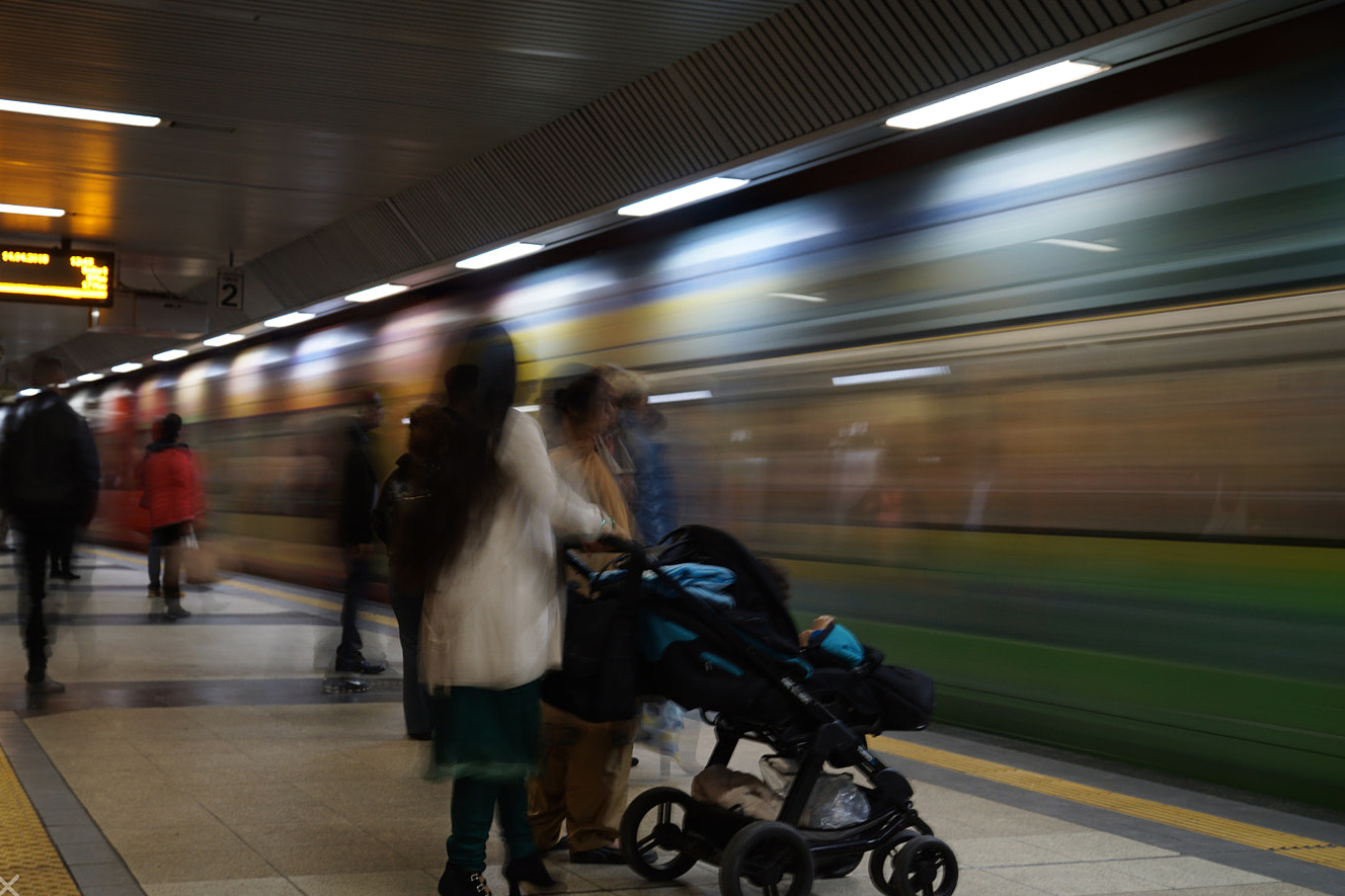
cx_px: 578
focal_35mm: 47
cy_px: 491
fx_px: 1756
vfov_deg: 28.6
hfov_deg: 41.8
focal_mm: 26
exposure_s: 1.5
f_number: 2.8
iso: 100
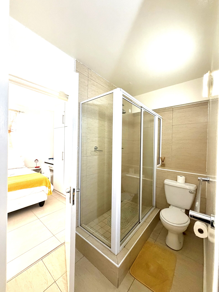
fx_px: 118
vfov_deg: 102.1
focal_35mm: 14
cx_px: 110
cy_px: 146
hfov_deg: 85.7
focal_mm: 2.22
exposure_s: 1/50
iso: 400
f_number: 2.2
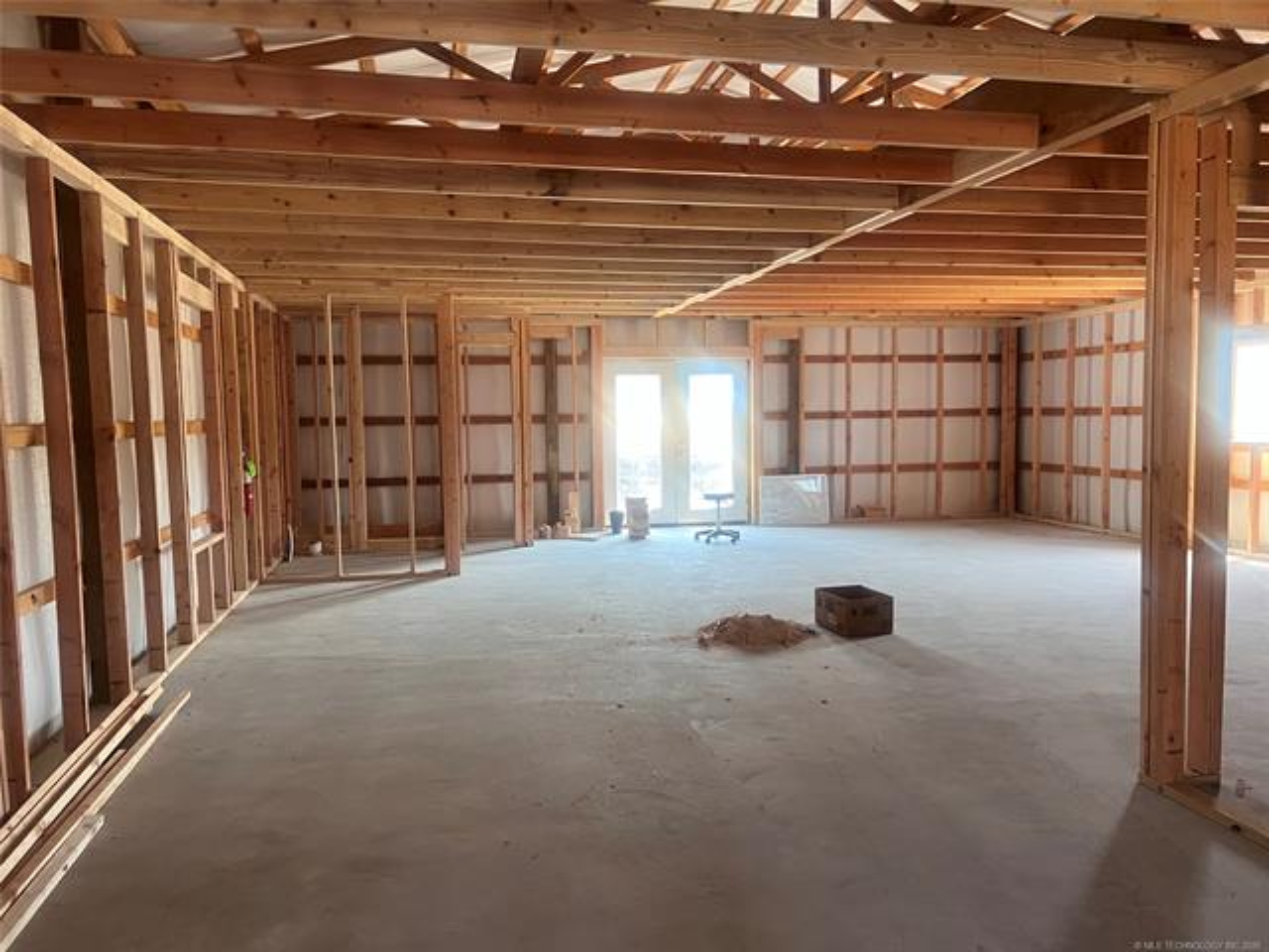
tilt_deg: -5.3
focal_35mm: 26
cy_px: 476
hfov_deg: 67.3
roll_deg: +0.1
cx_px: 634
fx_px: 953
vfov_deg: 53.1
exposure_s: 1/69
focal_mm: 5.7
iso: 125
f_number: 1.5
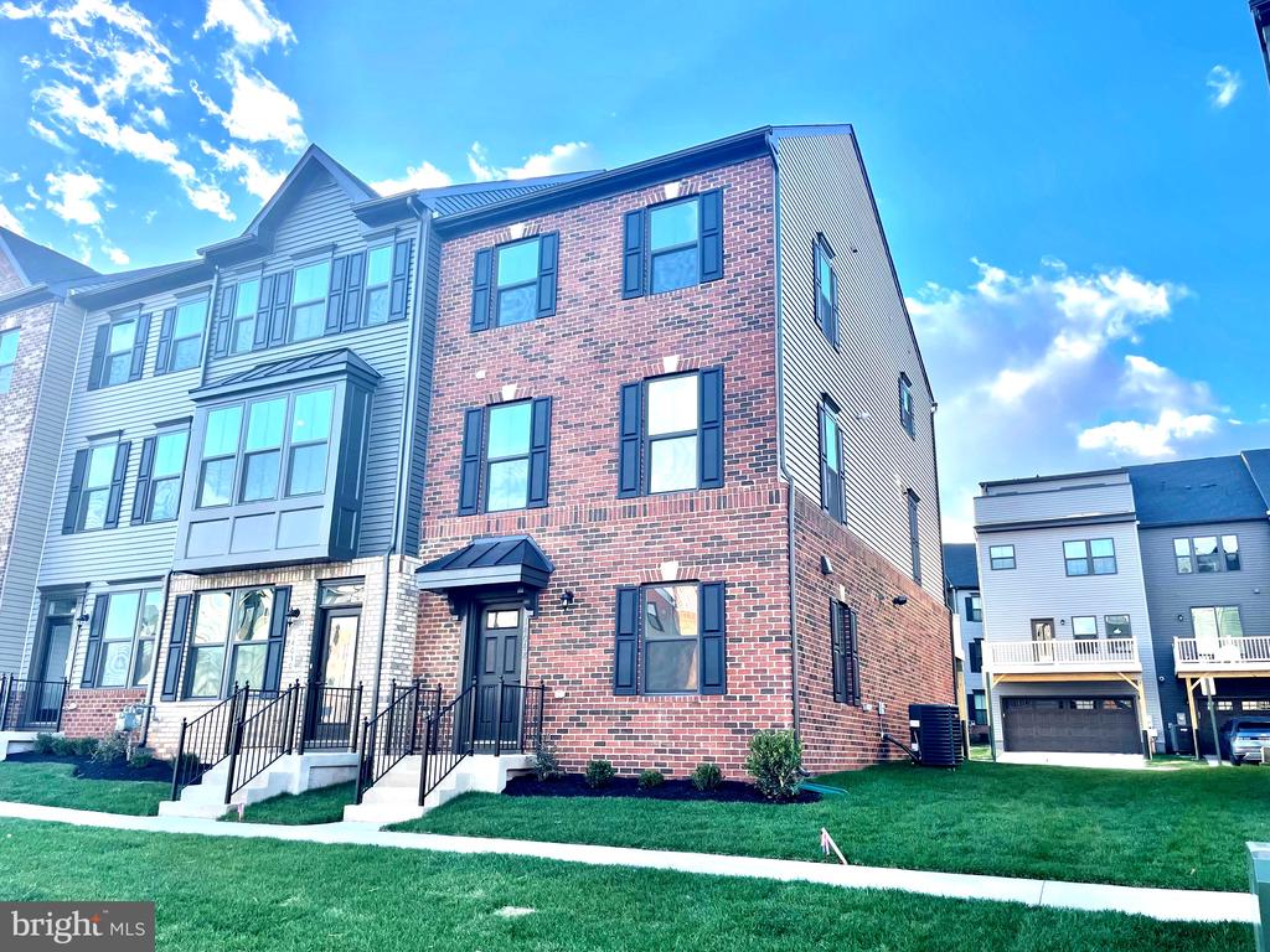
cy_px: 476
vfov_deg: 53.1
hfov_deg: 67.3
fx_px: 954
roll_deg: -0.7
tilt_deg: +15.1
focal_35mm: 26
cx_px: 635
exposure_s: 1/997
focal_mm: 4.2
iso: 32
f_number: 1.6
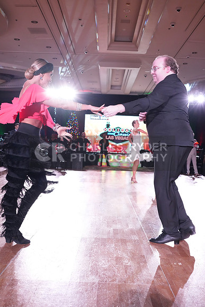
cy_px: 154
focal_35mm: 38
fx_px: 324
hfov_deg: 35.1
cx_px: 102
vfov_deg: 50.7
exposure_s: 1/320
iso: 5000
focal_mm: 38
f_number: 5
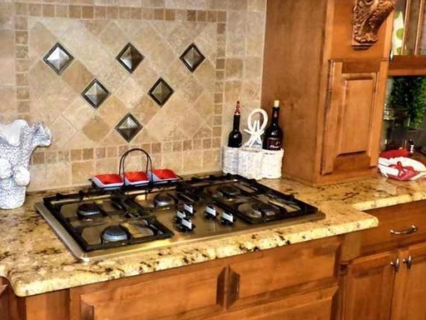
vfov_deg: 35.9
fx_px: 492
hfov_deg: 46.1
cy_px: 148
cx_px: 144
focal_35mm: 40
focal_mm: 3.58
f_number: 2.8
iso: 800
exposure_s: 1/60
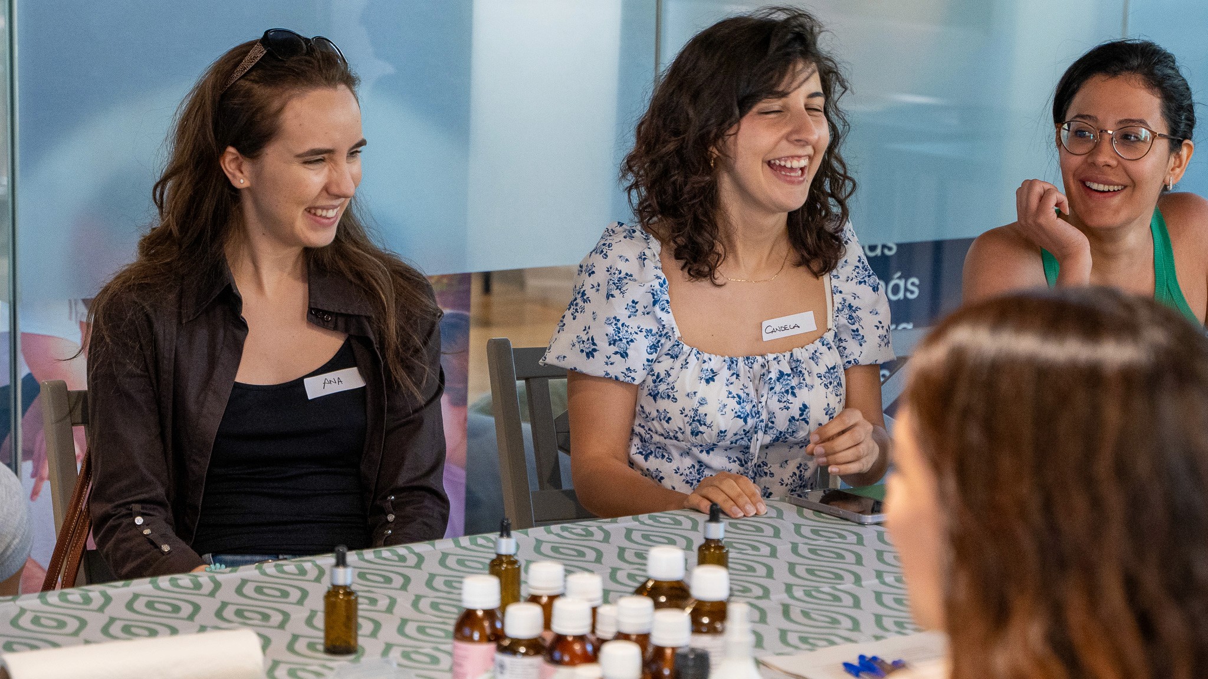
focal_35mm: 94
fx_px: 3020
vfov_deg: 12.8
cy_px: 340
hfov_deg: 22.6
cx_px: 604
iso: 3200
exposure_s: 1/160
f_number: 4
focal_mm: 60
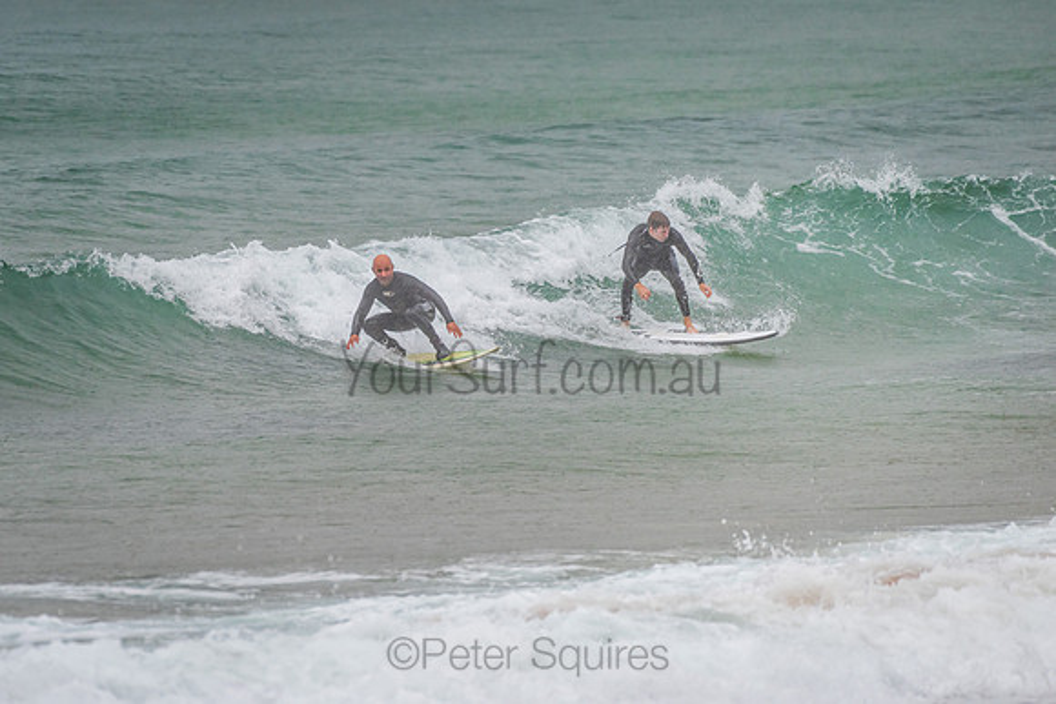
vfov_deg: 2.3
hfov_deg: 3.4
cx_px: 411
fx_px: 17917
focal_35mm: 611
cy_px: 279
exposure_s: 1/320
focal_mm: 500
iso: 400
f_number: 5.6
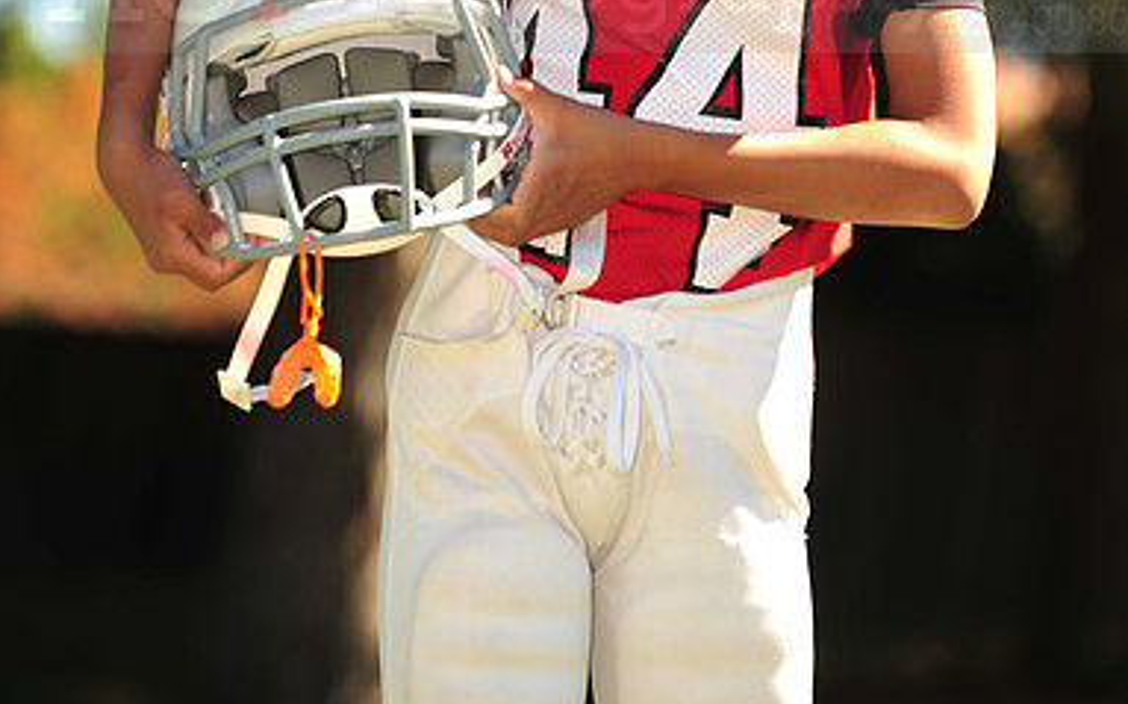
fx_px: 9003
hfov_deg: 7.2
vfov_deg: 4.5
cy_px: -41
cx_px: 563
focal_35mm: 293
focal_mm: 190
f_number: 4.5
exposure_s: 1/320
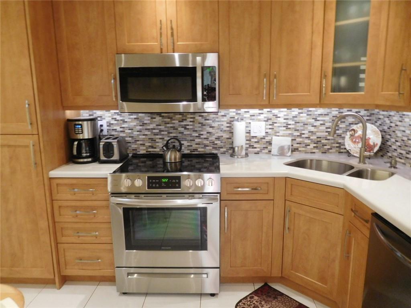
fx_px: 297
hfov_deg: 69.4
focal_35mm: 25
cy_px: 154
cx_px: 206
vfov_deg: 54.9
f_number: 3.4
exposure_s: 1/13
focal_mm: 4.5
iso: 400
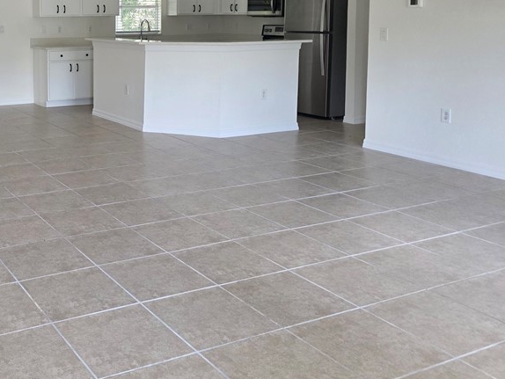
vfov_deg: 33.7
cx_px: 64
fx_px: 598
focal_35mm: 41
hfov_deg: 42.5
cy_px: 55
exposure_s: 1/120
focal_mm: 6.3
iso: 250
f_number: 1.7
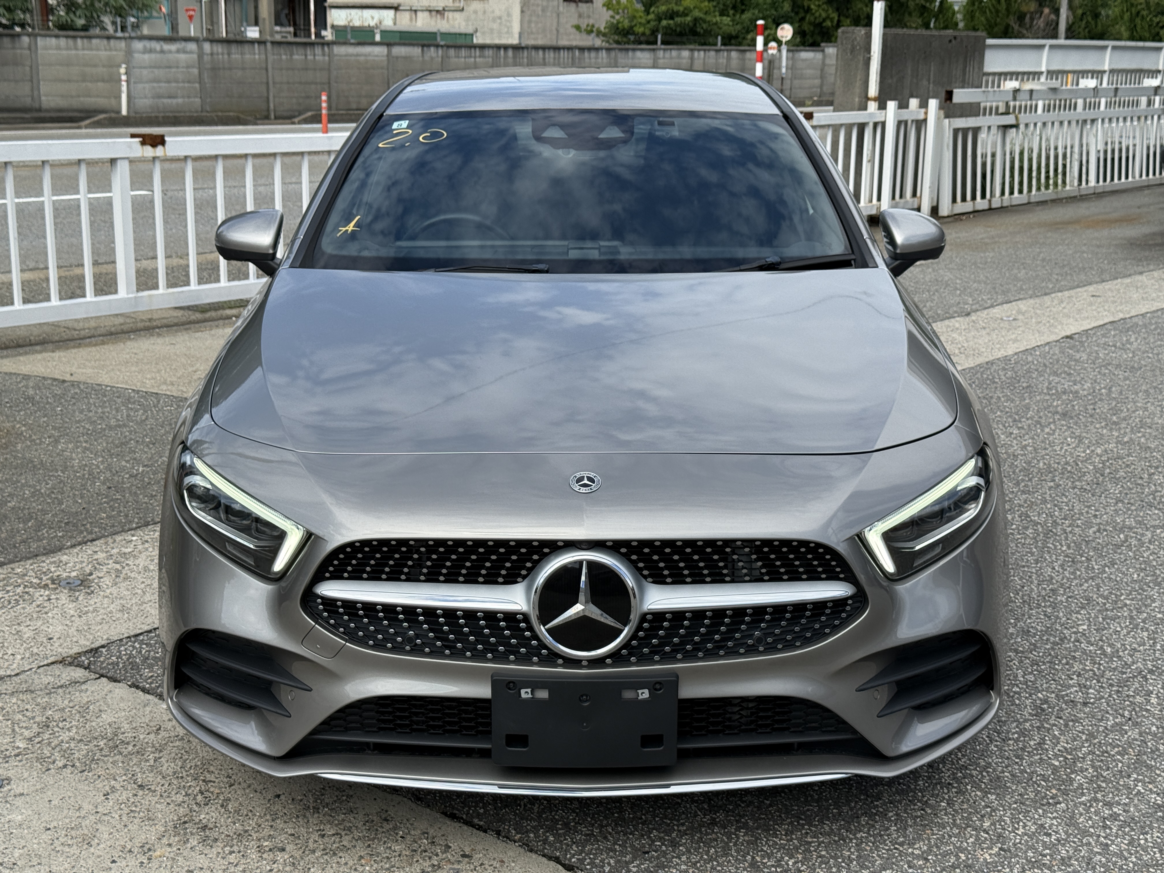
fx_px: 1614
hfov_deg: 39.7
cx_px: 582
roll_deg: -1.2
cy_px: 436
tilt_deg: -13.1
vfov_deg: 30.3
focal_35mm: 48
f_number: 1.78
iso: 80
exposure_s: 1/3534
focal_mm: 6.76
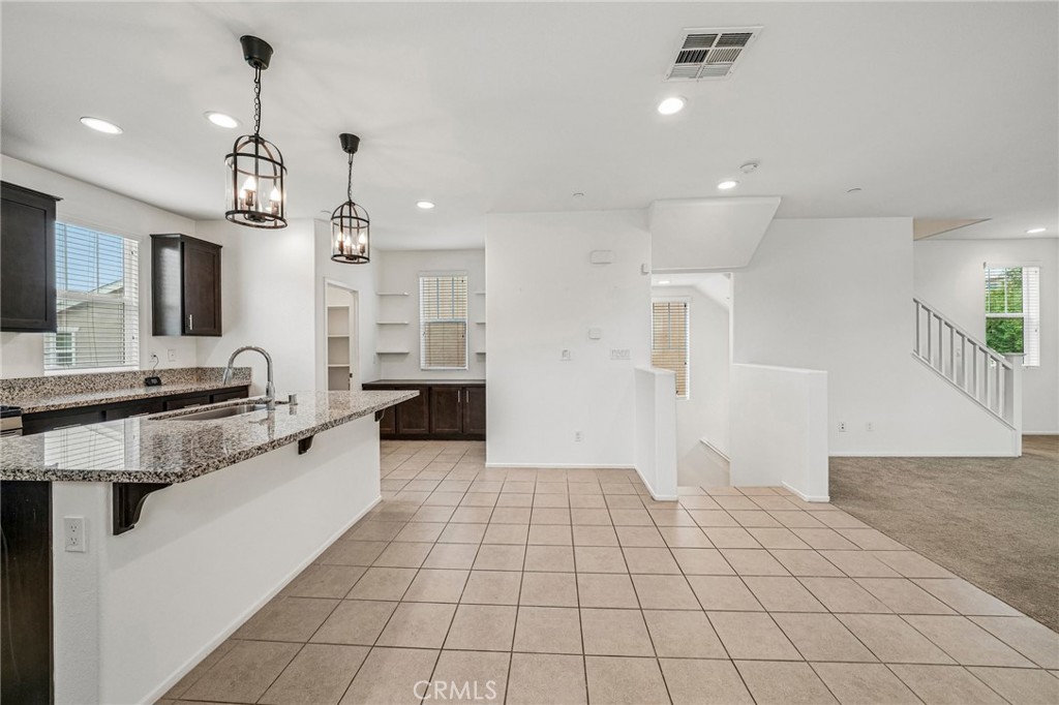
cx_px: 530
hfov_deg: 108.3
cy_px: 352
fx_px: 382
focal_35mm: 13
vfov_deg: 85.4
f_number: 10
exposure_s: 1/25
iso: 400
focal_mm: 13
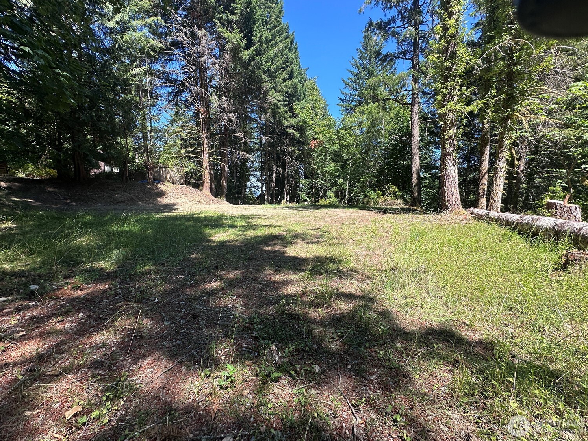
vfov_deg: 81.6
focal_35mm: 15
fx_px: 255
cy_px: 206
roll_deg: +0.6
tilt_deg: -1.5
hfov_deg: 98.2
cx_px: 295
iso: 40
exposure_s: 1/535
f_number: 2.2
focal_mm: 2.22
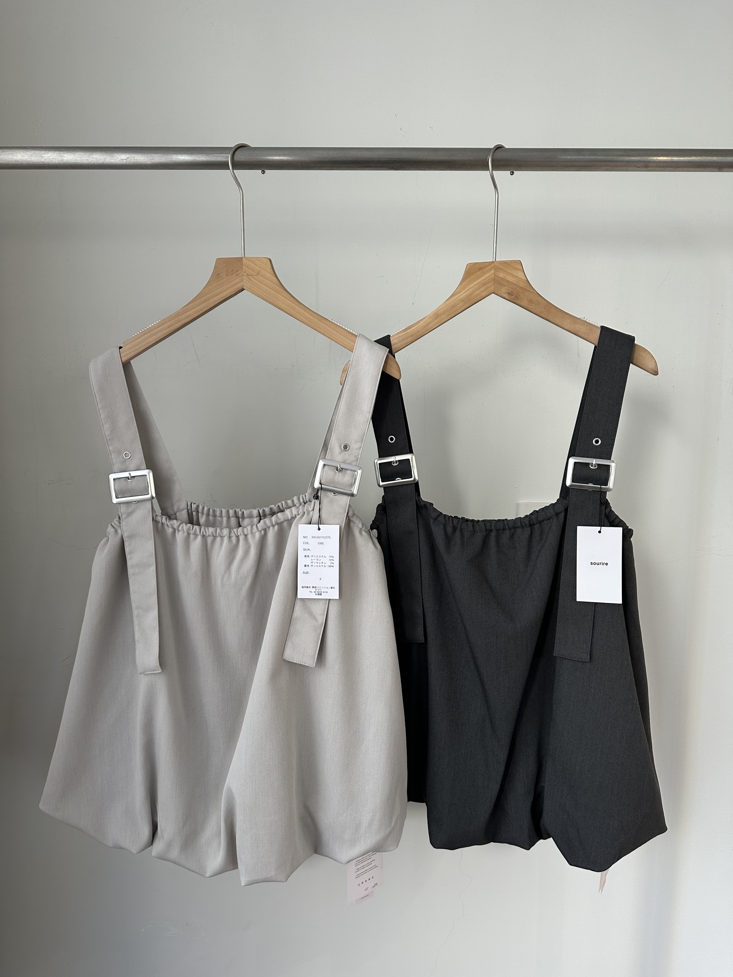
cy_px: 488
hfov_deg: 56.8
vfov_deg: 71.6
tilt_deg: -6.0
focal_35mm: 24
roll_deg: -1.9
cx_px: 366
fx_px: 678
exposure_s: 1/120
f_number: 1.78
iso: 100
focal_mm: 6.86
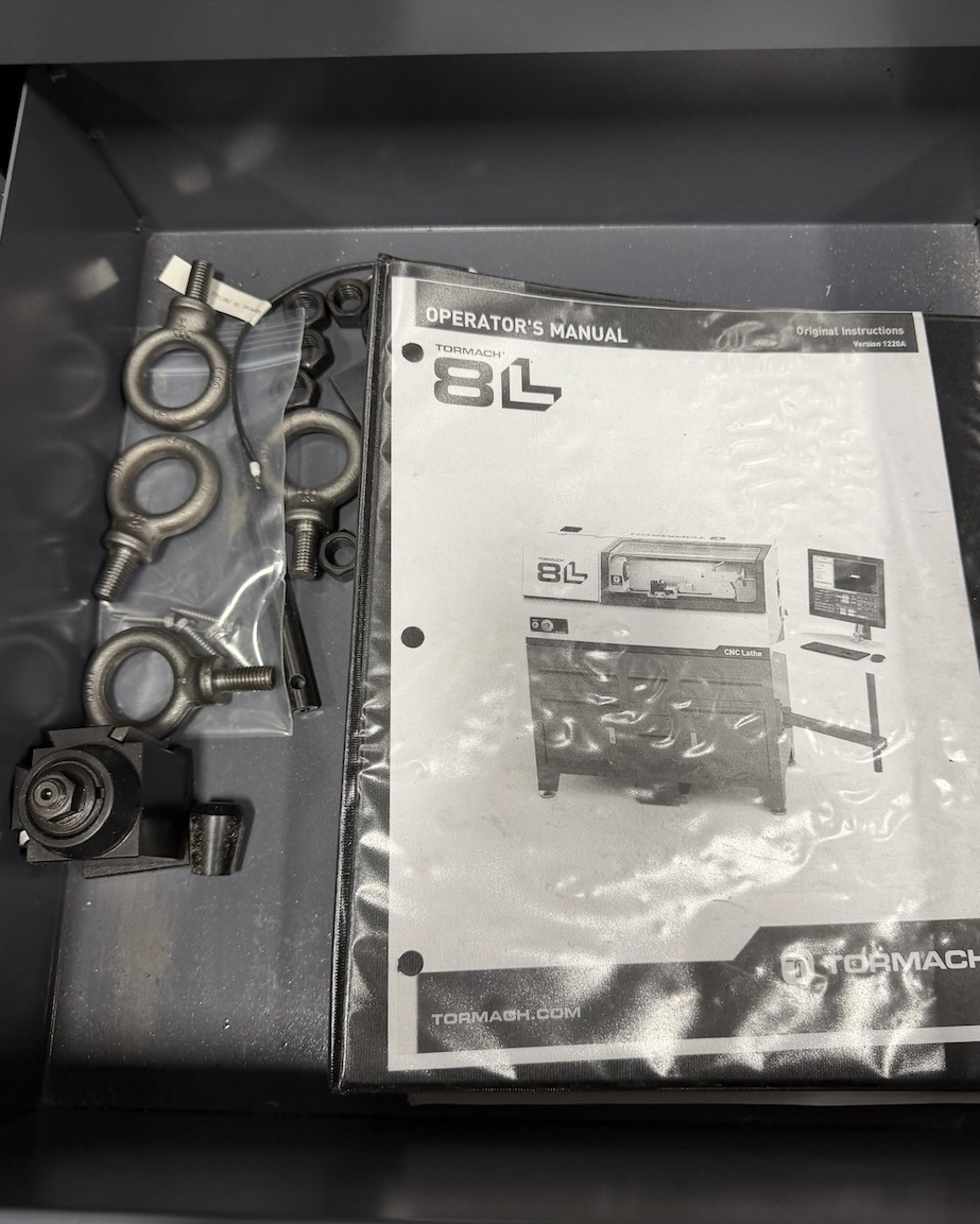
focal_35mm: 26
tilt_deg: -74.1
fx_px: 942
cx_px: 508
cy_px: 639
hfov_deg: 54.9
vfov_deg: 66.0
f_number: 1.78
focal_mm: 6.76
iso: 200
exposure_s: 1/121
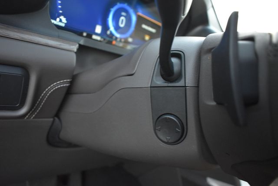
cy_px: 93
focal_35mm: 27
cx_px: 139
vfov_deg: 48.0
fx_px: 209
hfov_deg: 67.4
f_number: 3.5
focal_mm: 18
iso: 1600
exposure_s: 1/125
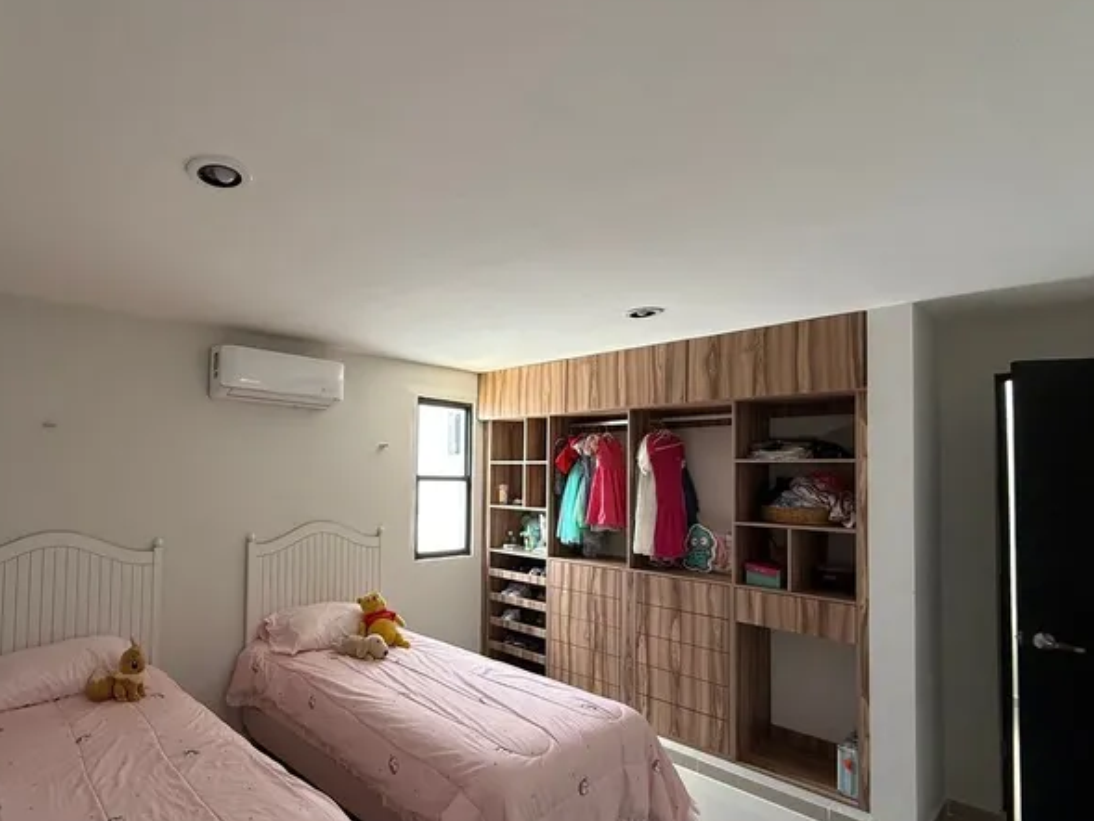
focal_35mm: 19
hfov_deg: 82.5
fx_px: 601
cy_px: 455
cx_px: 390
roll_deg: -1.0
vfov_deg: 68.5
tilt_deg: +2.7
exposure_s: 1/99
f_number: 2.2
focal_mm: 2.22
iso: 125
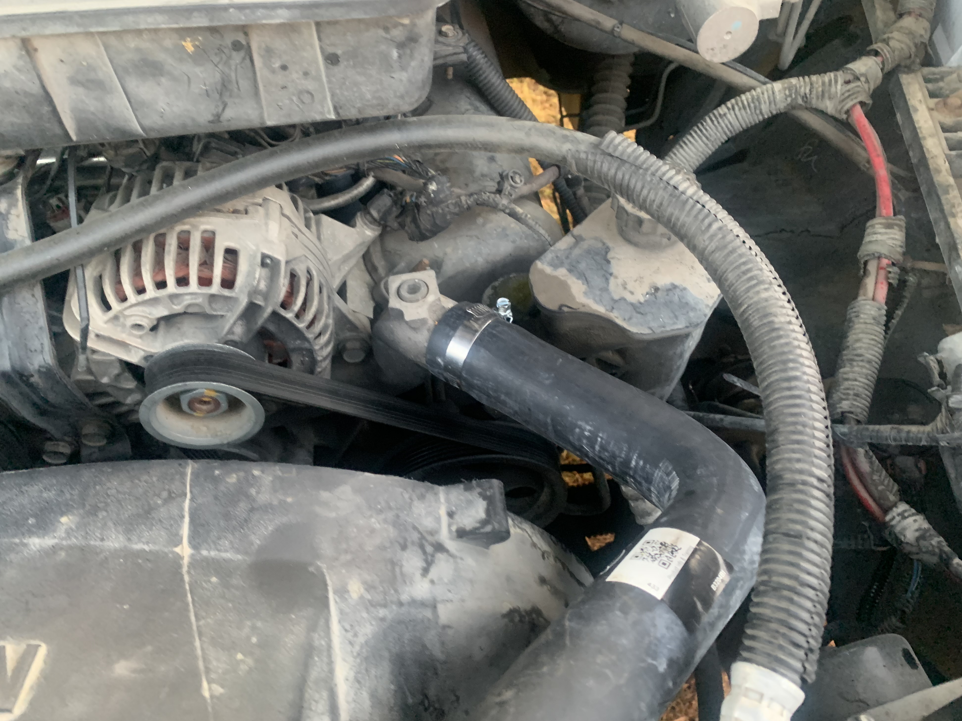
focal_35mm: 27
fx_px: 750
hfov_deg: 65.3
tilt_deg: -54.9
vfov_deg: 51.3
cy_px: 350
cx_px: 487
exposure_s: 1/58
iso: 400
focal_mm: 4.25
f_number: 1.8
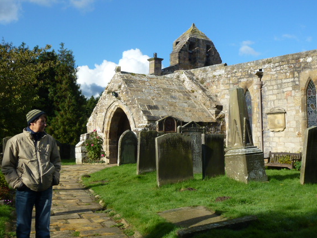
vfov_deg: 32.8
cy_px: 109
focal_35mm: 44
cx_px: 173
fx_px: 403
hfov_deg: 42.9
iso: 100
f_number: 3.8
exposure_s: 1/800
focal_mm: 6.8
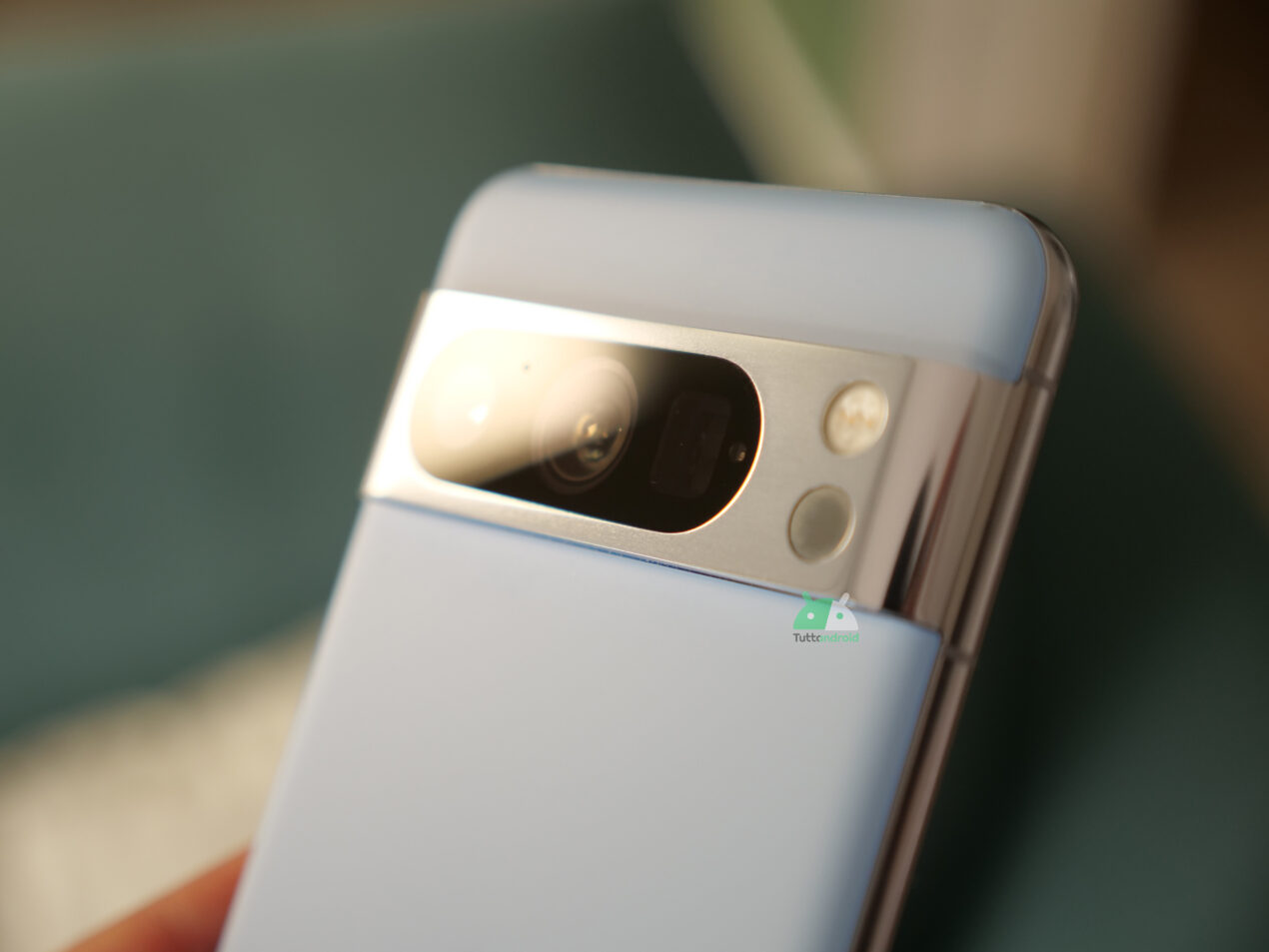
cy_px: 476
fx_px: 2567
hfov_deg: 27.8
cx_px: 634
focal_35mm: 70
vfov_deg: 21.0
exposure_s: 1/100
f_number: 2.8
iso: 400
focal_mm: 35
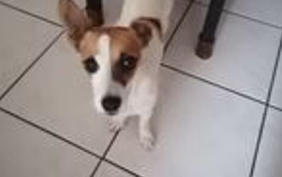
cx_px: 142
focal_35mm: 39
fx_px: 300
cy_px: 63
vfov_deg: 32.6
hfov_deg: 50.4
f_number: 1.8
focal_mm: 4.75
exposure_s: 1/12.5
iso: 3200
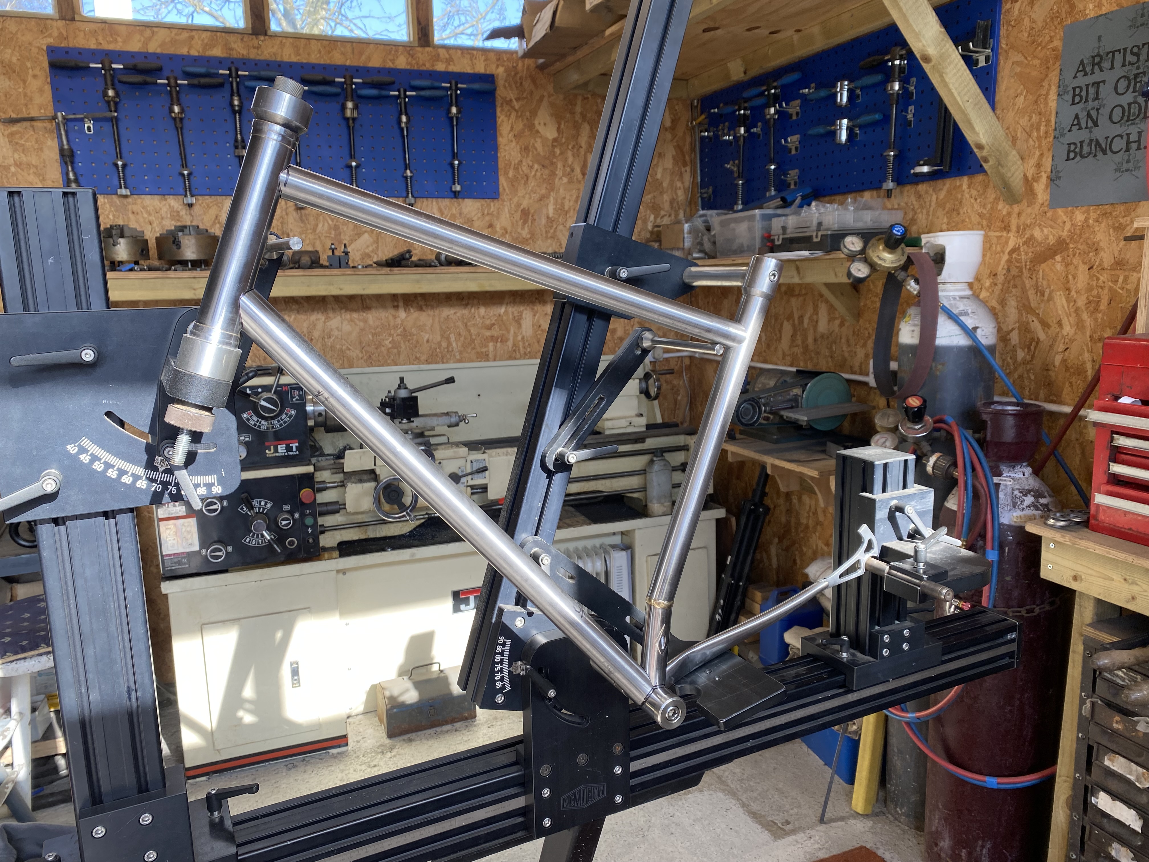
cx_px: 574
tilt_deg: -9.9
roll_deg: +0.7
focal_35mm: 26
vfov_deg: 53.1
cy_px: 431
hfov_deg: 67.3
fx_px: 863
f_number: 1.8
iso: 32
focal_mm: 4.25
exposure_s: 1/176
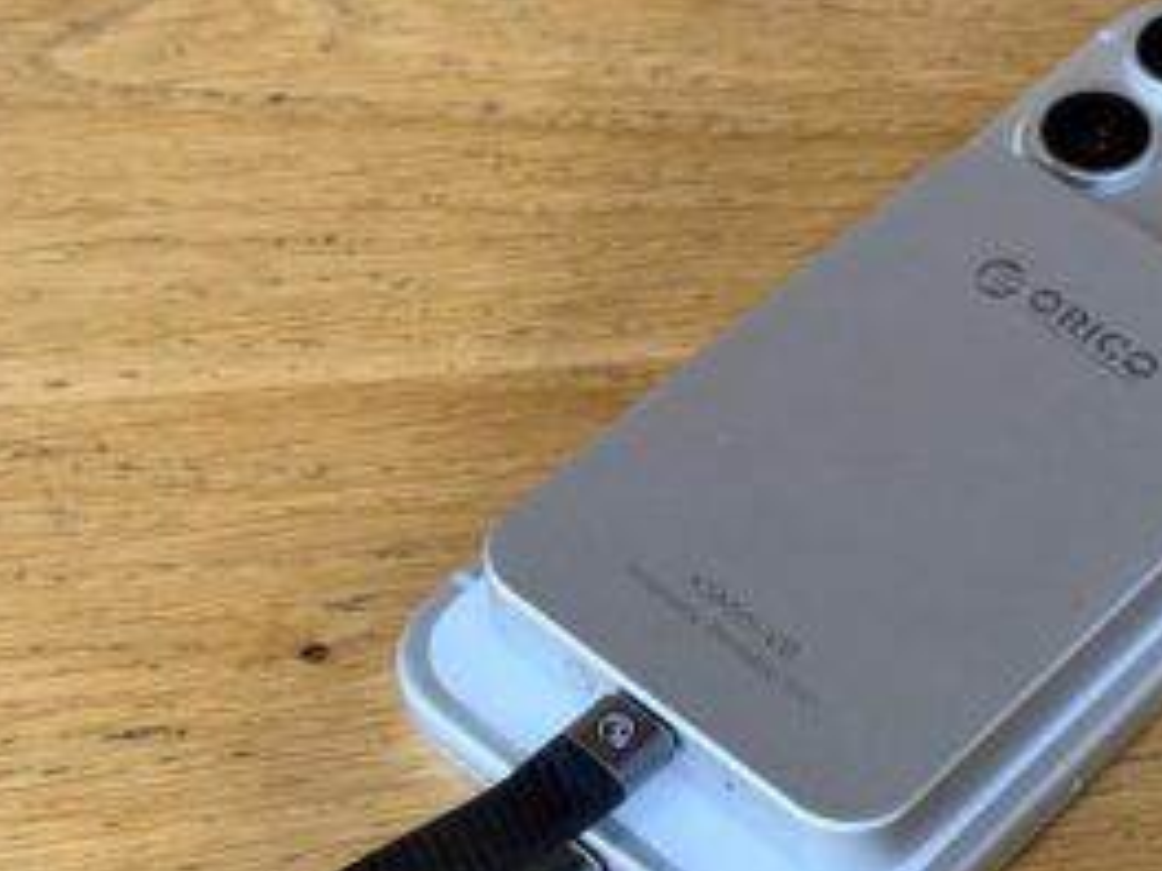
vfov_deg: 14.5
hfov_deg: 19.0
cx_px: 964
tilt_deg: -52.0
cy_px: 563
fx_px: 3424
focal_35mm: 102
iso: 320
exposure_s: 1/33
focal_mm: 6.76
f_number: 1.78
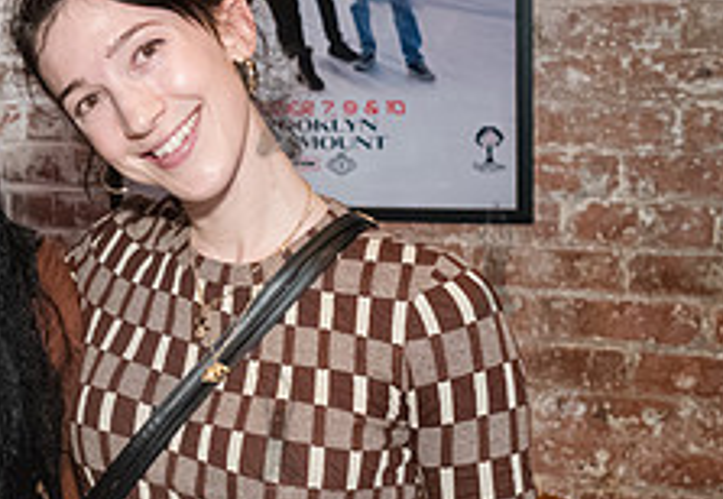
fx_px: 1970
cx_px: -150
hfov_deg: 19.6
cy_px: 235
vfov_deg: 14.4
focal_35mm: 97
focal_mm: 35
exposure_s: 1/400
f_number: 5
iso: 8000
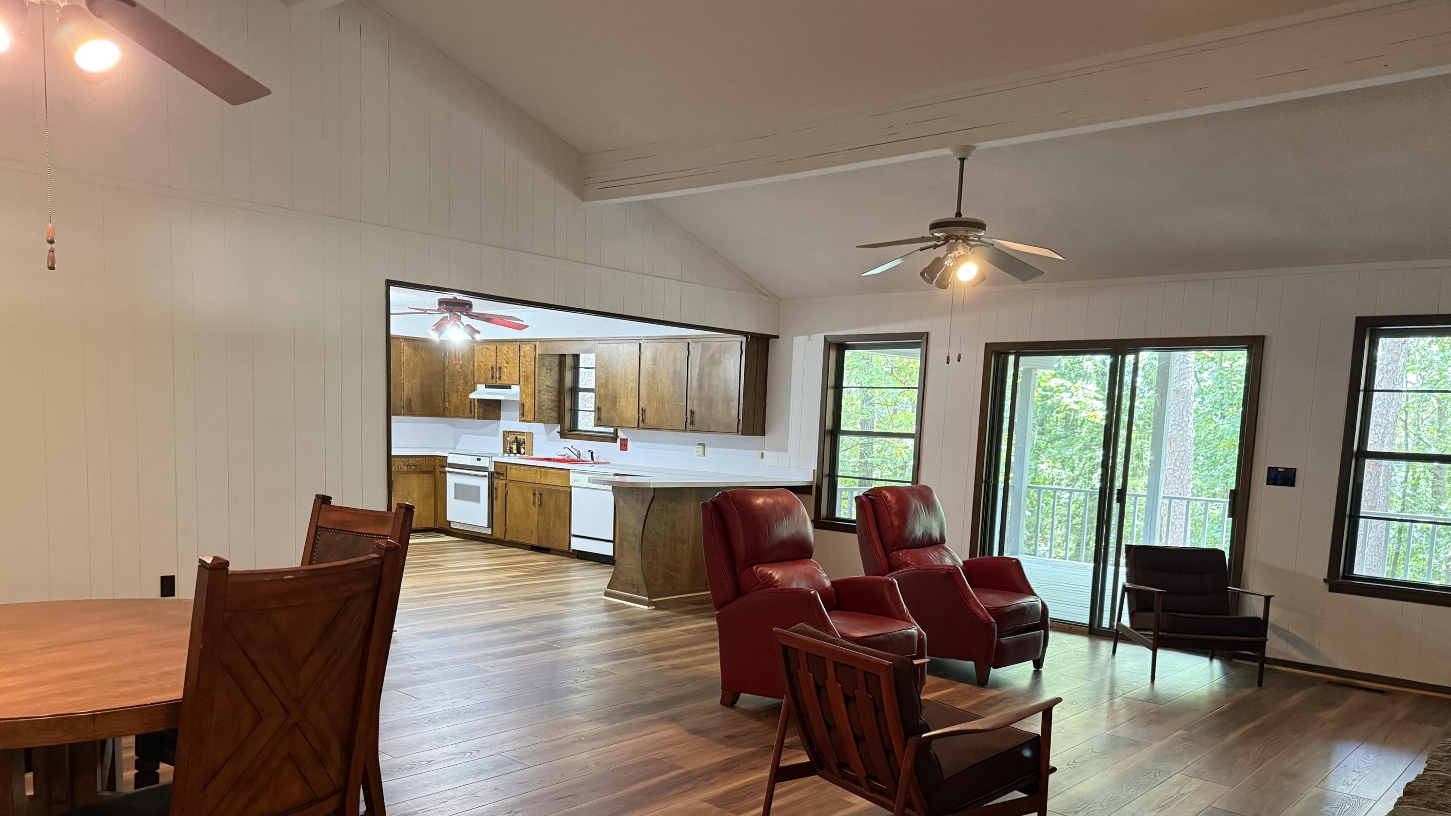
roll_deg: -2.0
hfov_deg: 69.9
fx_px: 1039
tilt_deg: -5.7
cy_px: 544
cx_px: 745
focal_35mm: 27
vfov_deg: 42.3
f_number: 1.78
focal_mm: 6.76
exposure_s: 1/60
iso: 500
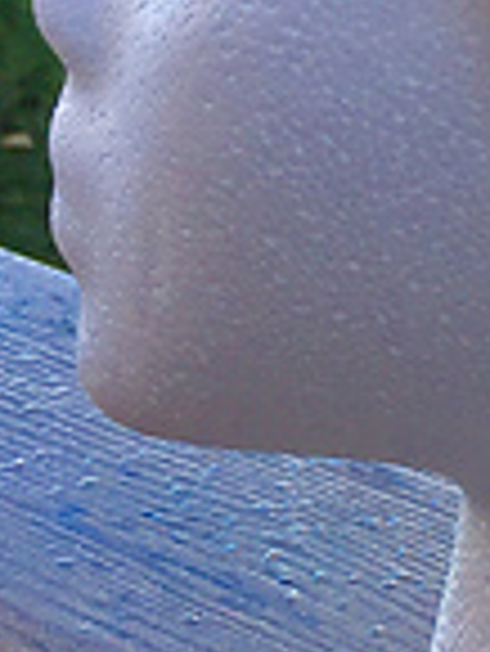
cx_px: 935
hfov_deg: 10.7
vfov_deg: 14.8
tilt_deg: -10.5
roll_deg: +0.4
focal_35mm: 128
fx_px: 2412
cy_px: -162
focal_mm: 4.15
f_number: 2.2
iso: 32
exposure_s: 1/565
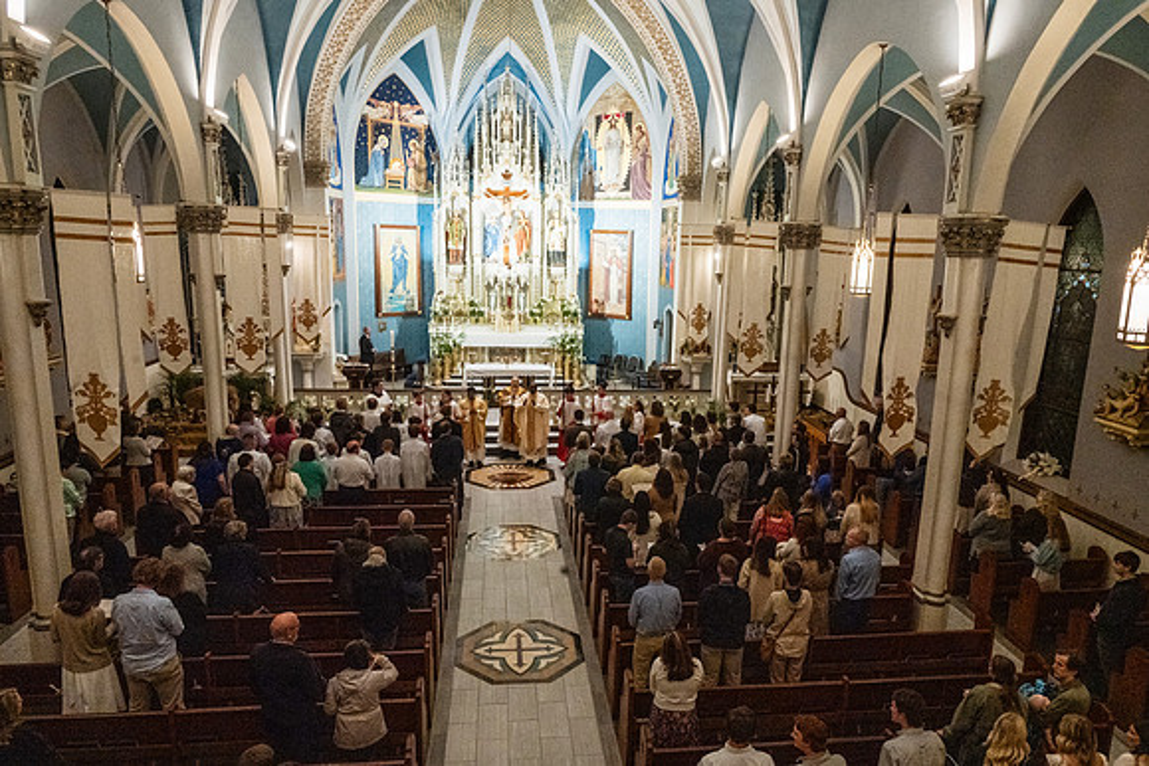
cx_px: 600
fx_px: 822
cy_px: 400
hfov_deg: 69.9
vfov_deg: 50.0
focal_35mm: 26
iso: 5000
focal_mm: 24
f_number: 11
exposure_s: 1/60
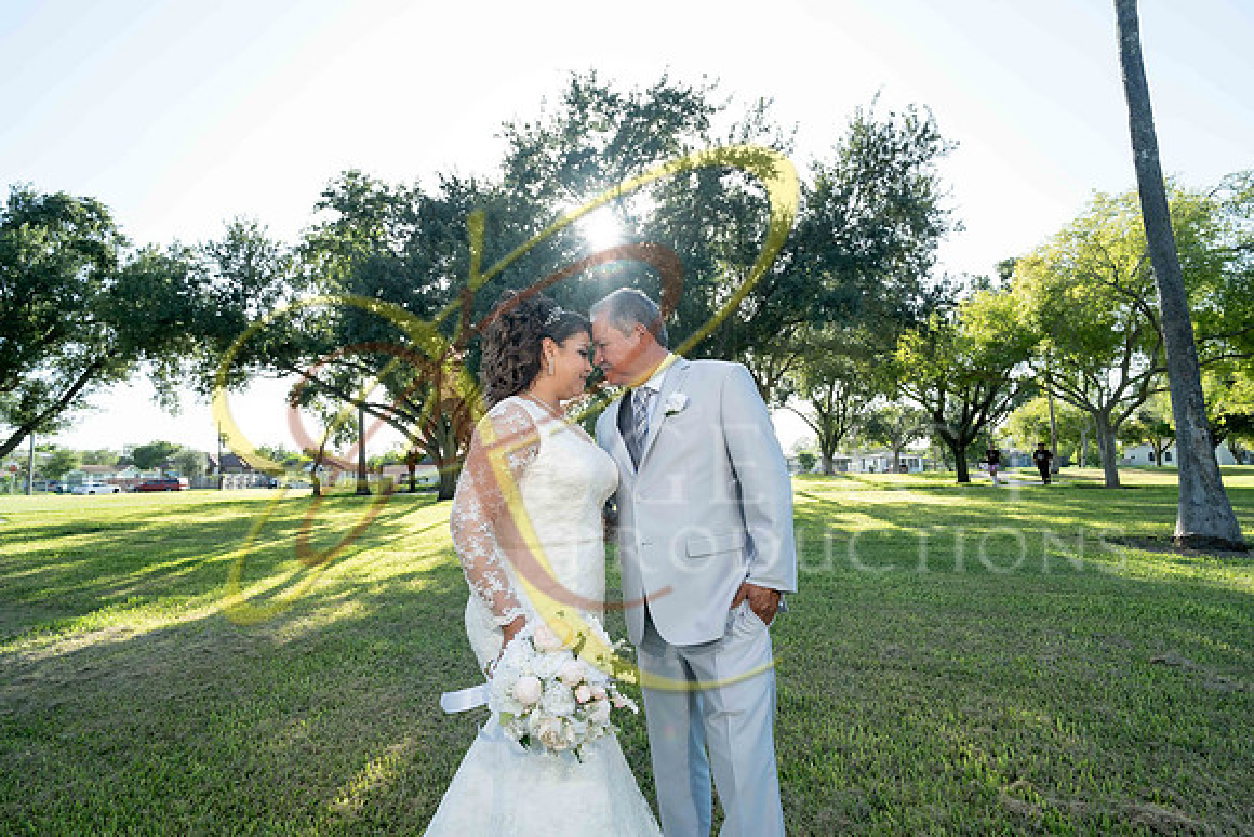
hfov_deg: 96.7
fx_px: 557
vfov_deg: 73.8
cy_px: 418
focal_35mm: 16
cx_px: 627
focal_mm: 16
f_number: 4.5
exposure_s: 1/800
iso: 500
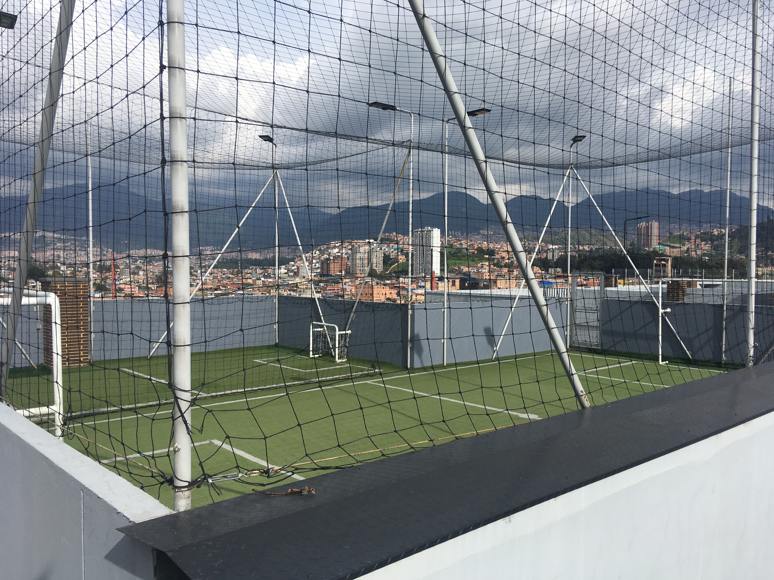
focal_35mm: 29
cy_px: 290
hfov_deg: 61.7
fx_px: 648
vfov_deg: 48.2
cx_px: 387
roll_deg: -0.8
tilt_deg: -1.3
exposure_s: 1/2079
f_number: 2.2
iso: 25
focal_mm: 4.15
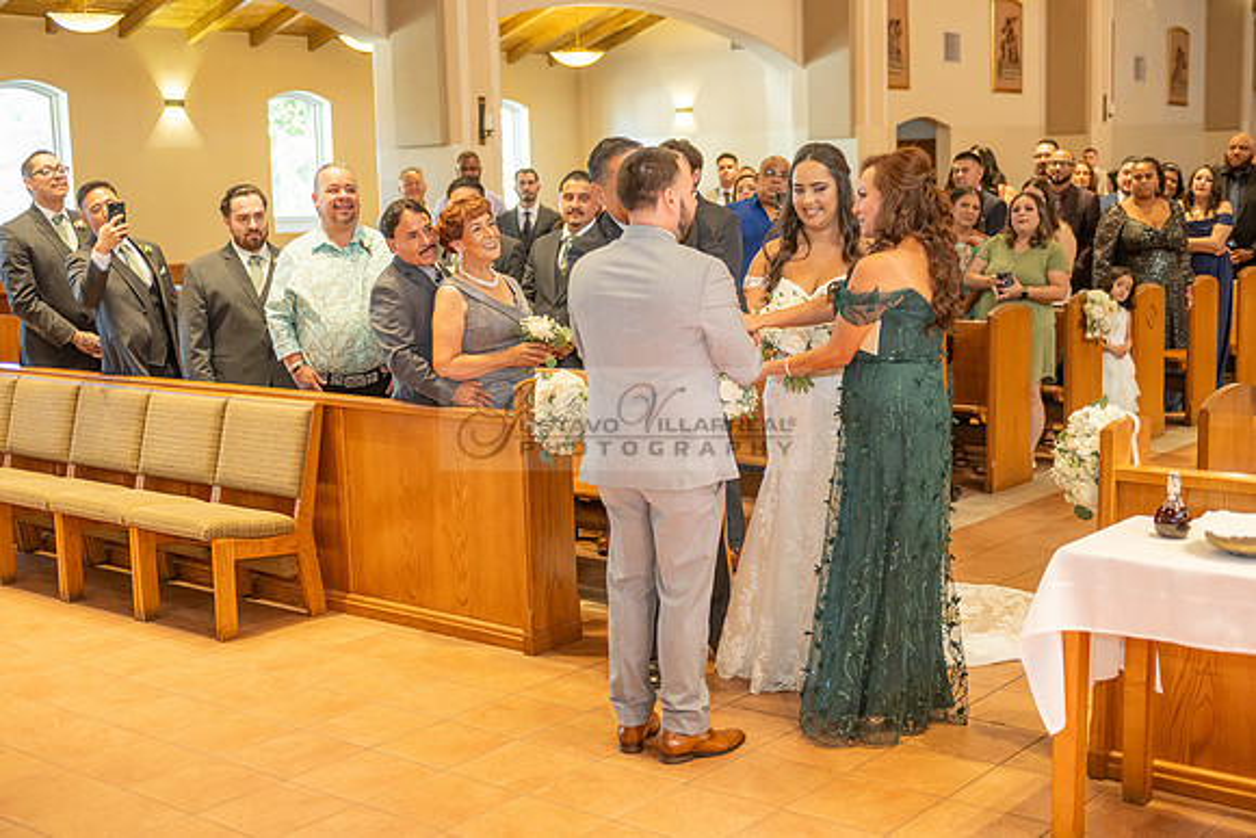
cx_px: 628
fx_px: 1570
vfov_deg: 29.9
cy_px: 419
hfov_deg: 43.6
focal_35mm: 45
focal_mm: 45
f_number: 2.8
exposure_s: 1/160
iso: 1600
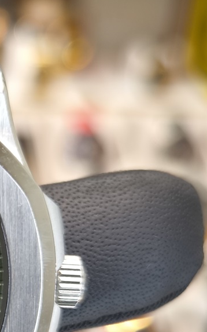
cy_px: 254
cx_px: -132
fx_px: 822
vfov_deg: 22.6
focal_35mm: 91
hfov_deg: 13.3
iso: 125
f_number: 1.9
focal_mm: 6.92
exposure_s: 1/100
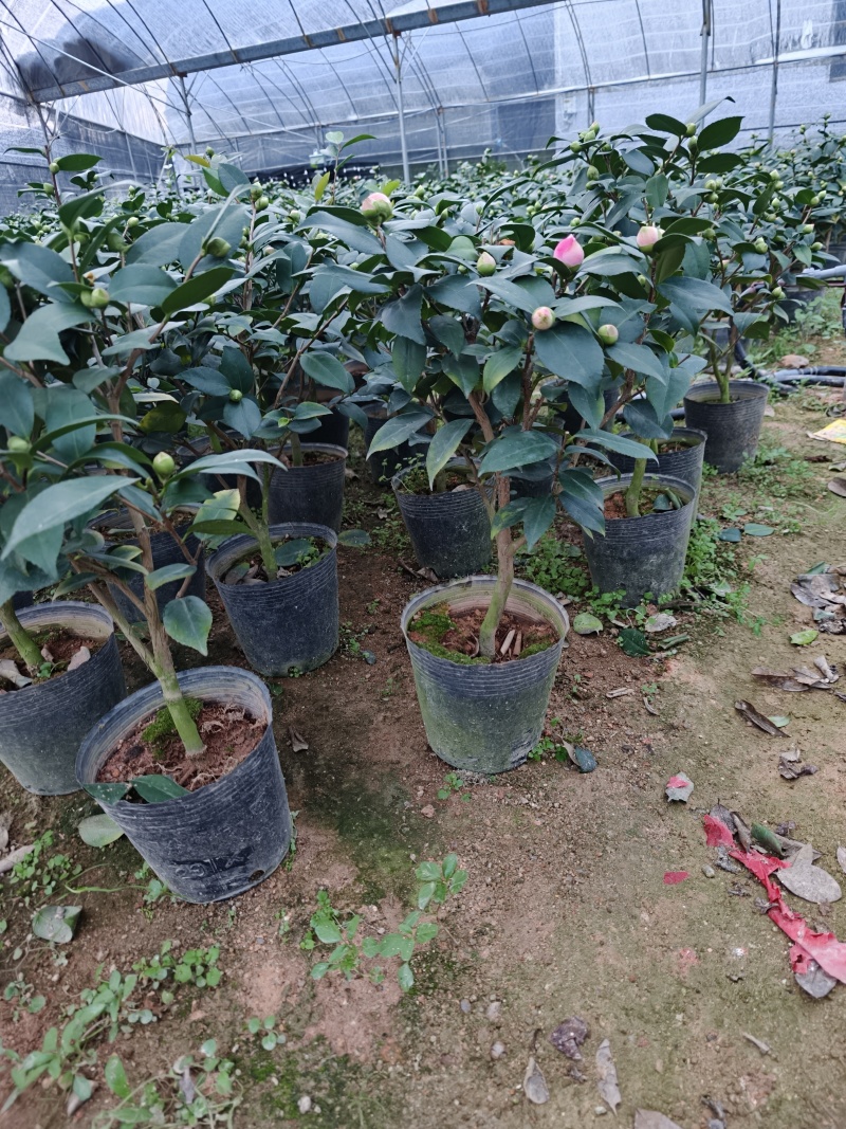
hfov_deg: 58.9
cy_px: 564
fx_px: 750
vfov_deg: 73.9
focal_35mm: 23
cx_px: 423
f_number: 1.6
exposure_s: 1/37.6
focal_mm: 6.06
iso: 1000
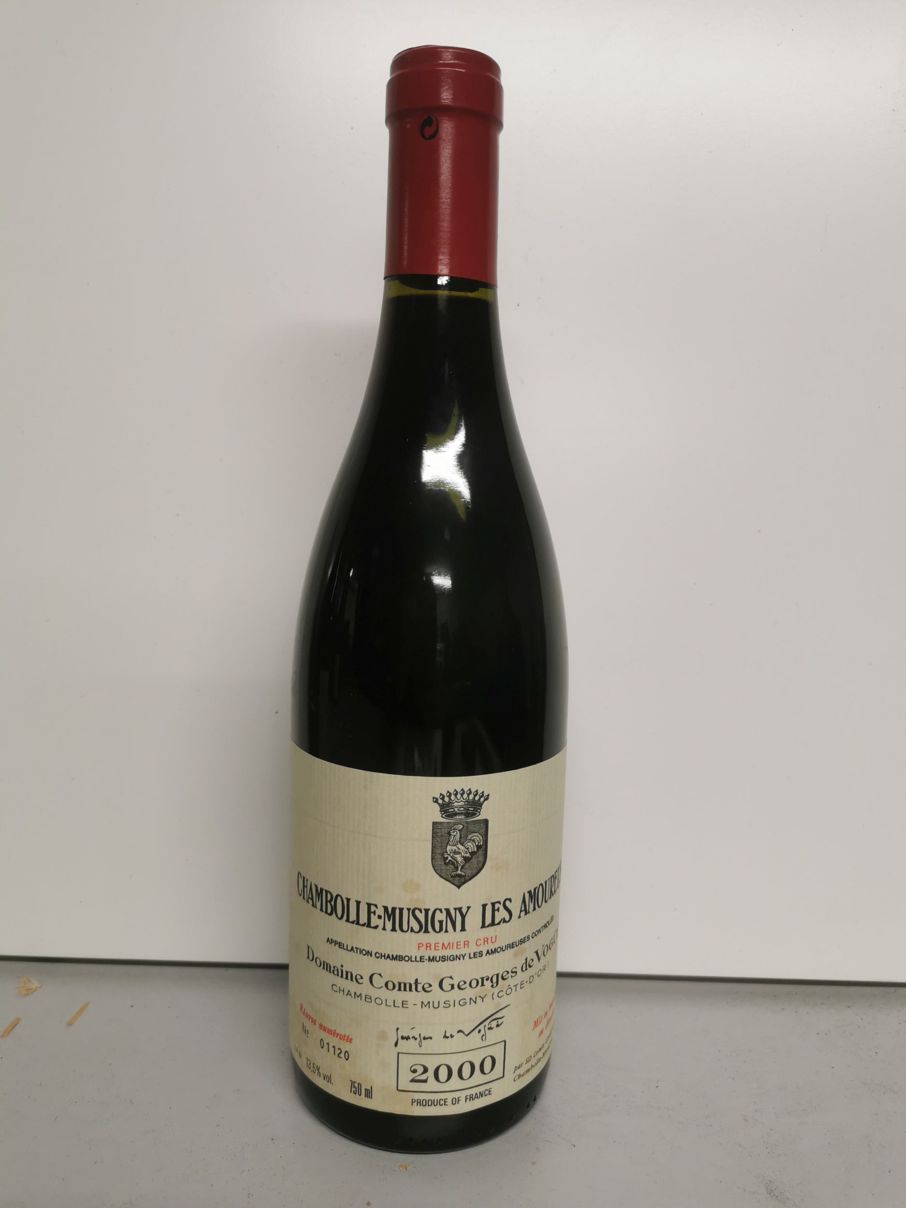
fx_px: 942
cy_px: 604
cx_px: 453
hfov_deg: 51.4
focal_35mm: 27
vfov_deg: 65.3
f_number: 1.8
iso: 100
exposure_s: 1/100
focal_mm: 5.58
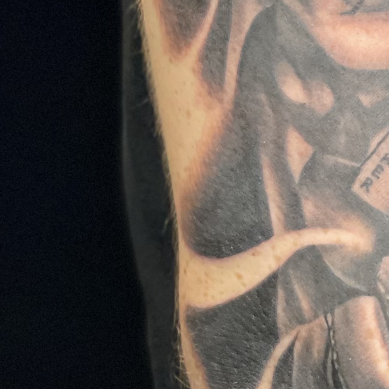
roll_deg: -2.6
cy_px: -44
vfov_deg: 8.1
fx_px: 2733
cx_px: 443
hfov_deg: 8.1
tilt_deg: -11.8
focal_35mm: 215
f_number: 2.2
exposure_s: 1/120
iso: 200
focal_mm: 7.5
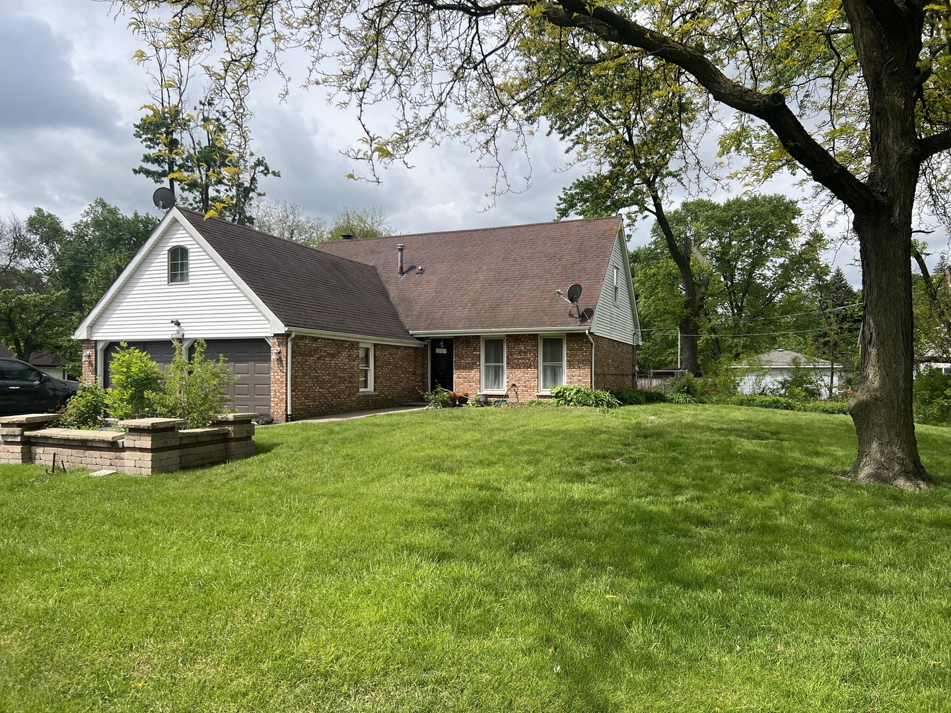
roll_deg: +0.3
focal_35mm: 26
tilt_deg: +1.4
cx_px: 476
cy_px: 356
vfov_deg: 53.1
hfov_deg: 67.3
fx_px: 714
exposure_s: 1/3704
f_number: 1.5
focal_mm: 5.7
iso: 50
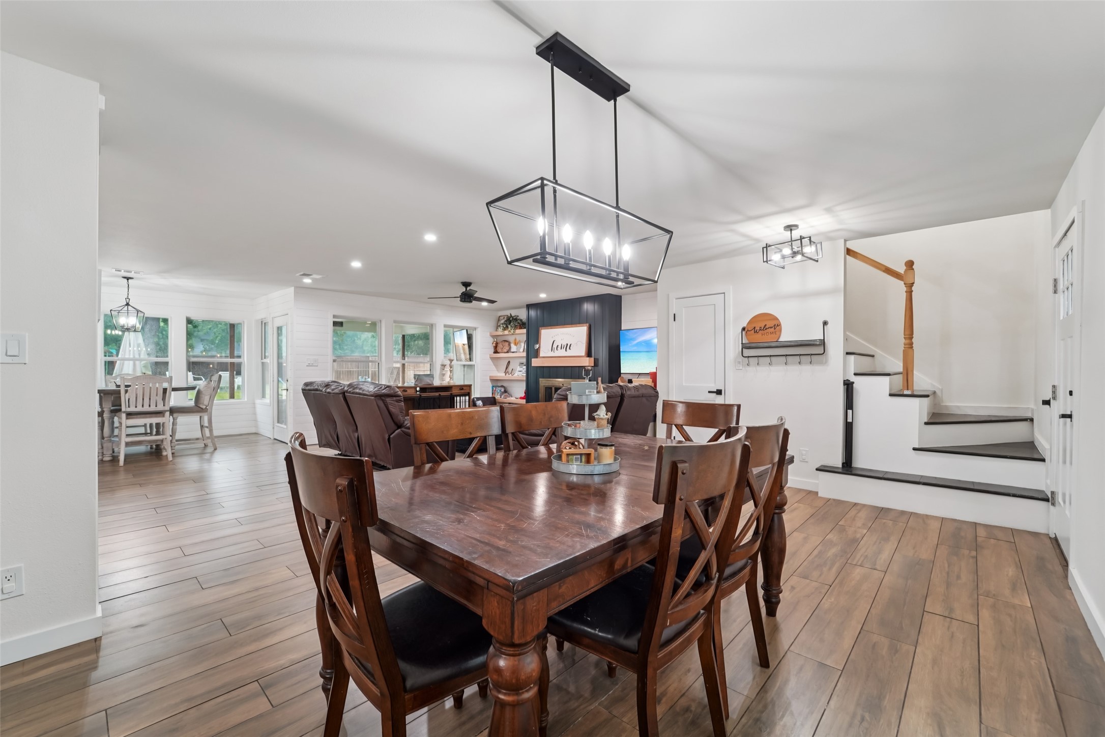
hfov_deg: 104.3
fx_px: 430
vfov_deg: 81.2
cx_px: 552
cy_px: 368
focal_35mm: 14
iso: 500
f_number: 8
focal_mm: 14
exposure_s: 1/10
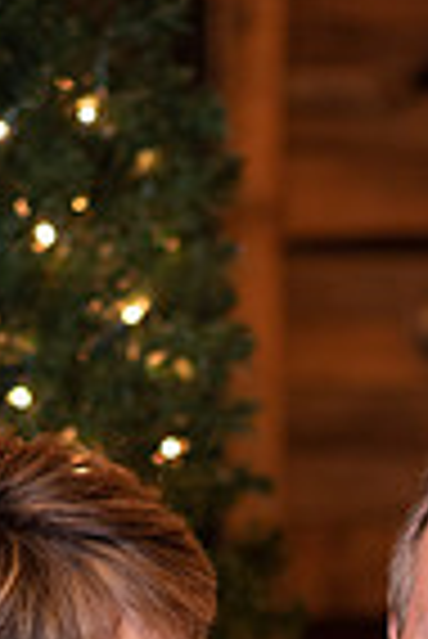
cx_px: 315
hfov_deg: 5.1
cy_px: 940
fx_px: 4785
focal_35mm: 269
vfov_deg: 7.5
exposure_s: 1/200
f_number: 2.2
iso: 1000
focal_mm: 85
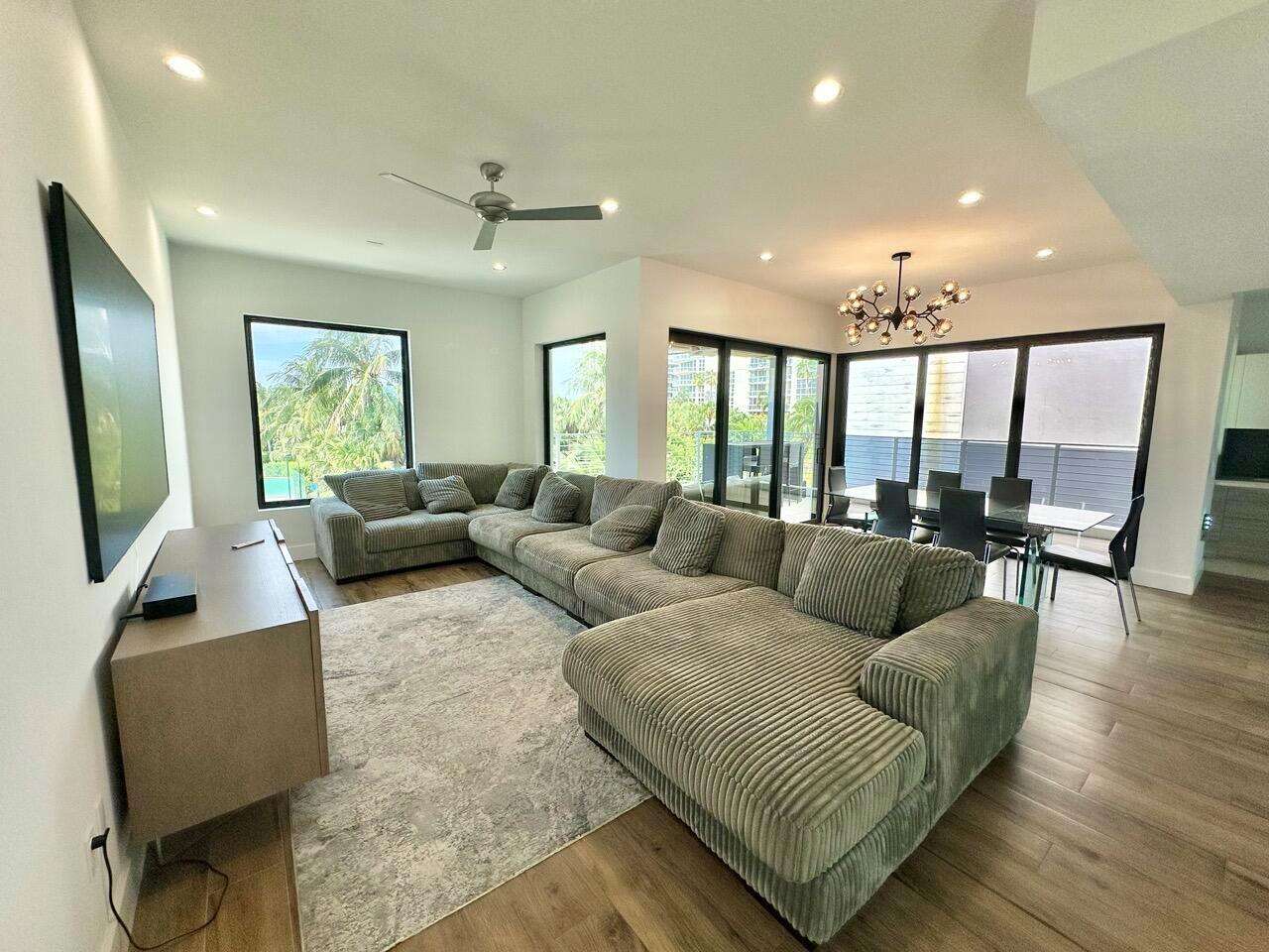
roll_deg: -0.3
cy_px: 476
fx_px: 513
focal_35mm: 14
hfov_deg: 102.1
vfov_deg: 85.7
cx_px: 634
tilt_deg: -5.9
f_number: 2.2
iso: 40
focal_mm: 2.22
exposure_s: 1/404
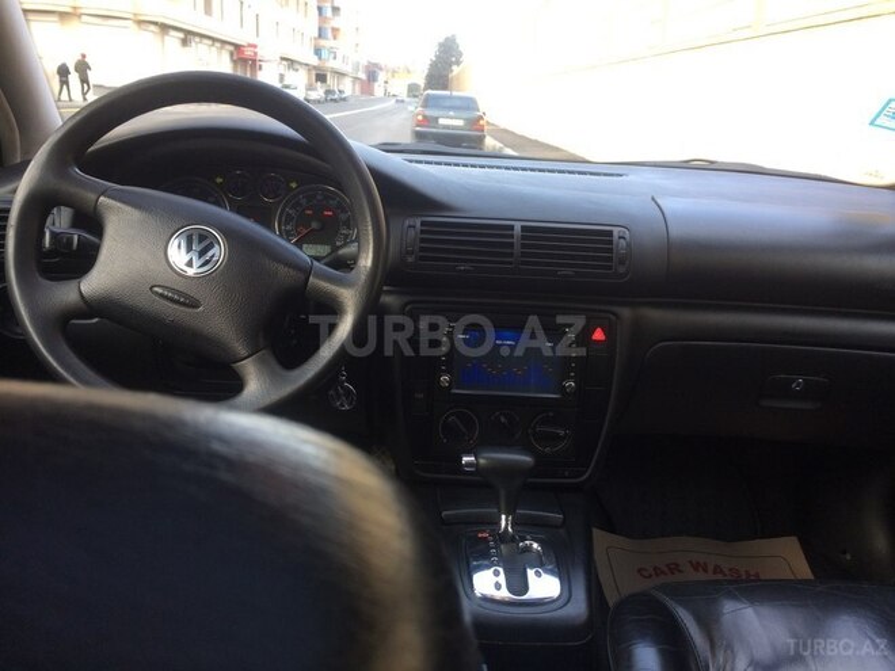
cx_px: 448
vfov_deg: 48.2
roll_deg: -3.1
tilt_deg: -17.1
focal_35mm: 29
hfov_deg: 61.7
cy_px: 336
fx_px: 750
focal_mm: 4.15
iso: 32
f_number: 2.2
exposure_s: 1/50
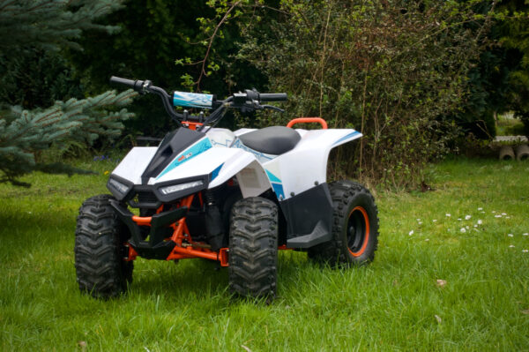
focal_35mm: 75
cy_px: 176
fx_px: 1101
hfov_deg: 27.0
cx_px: 264
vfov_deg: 18.2
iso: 400
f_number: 16
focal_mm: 50
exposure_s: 1/100
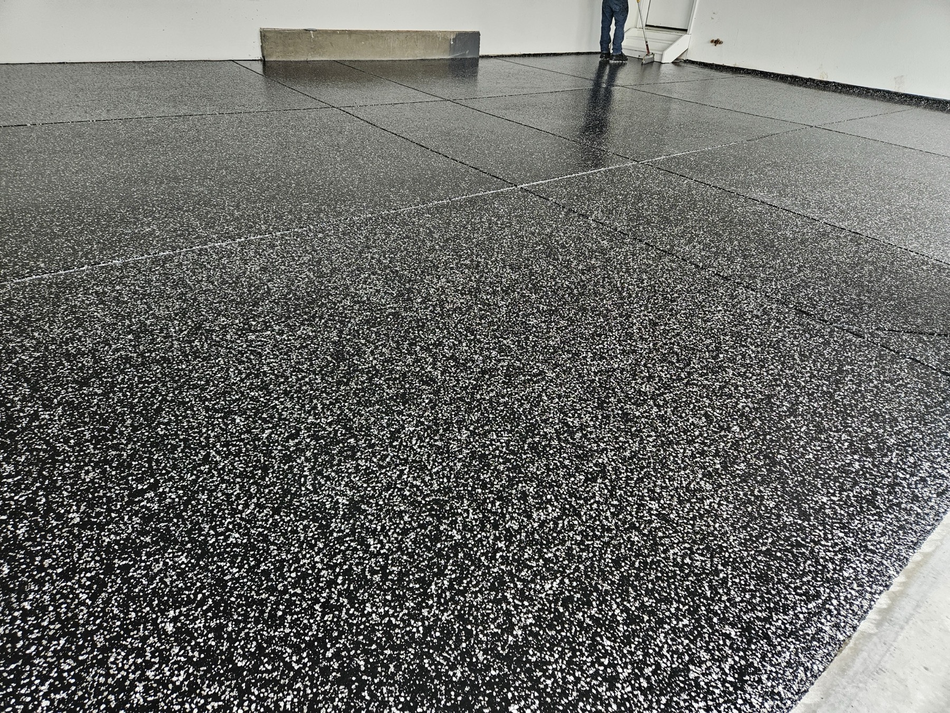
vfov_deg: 58.9
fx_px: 631
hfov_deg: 73.9
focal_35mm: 23
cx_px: 475
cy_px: 356
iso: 80
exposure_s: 1/207
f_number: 1.8
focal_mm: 5.4
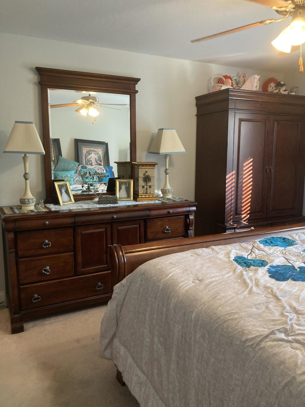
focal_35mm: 28
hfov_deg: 49.7
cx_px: 152
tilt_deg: -8.3
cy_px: 204
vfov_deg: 63.4
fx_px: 329
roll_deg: -0.3
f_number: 1.8
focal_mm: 3.99
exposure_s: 1/60
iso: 160
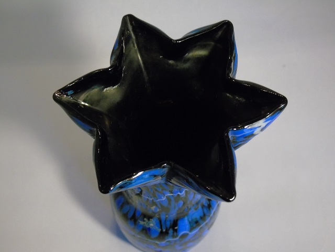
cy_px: 126
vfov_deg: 23.7
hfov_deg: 31.2
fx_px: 600
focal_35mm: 62
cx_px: 168
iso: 800
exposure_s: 1/60
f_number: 4.5
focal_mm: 11
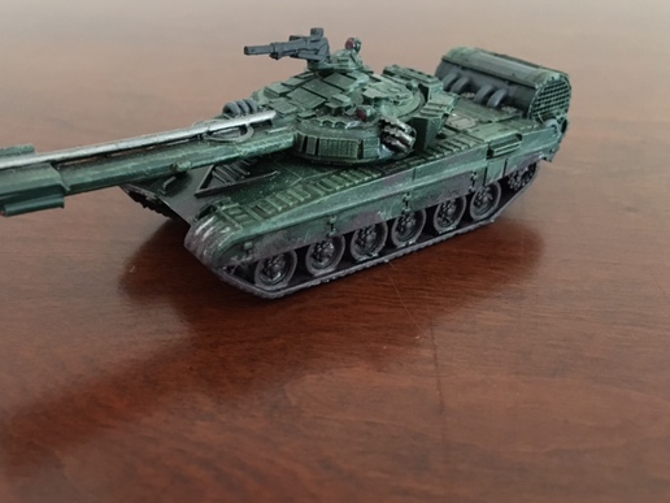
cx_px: 267
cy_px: 217
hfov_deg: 51.0
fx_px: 697
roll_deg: +0.0
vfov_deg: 39.6
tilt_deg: -27.6
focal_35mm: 36
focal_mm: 4.15
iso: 320
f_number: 2.2
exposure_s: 1/15
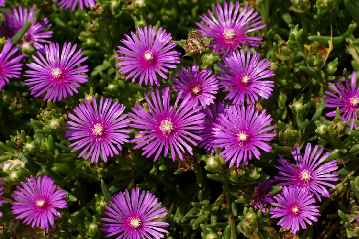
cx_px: 180
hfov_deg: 27.0
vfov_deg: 18.2
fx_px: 748
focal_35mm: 75
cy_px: 120
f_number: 8
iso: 200
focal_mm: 50
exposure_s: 1/800
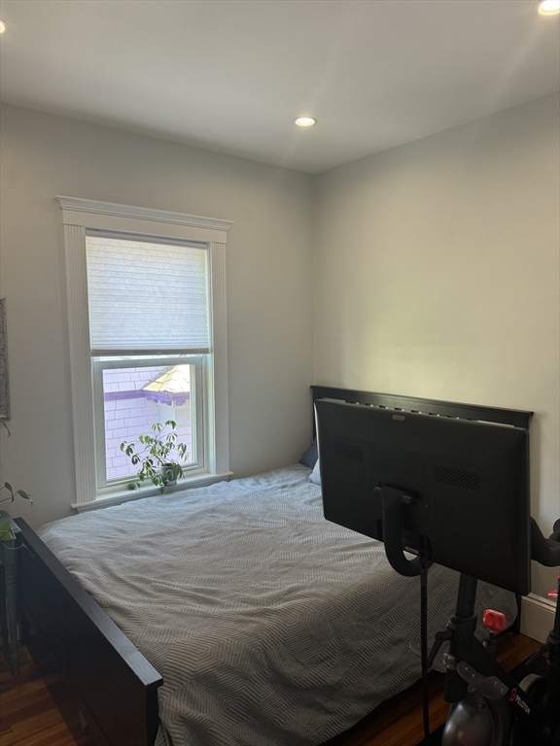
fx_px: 518
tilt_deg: -4.7
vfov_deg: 71.6
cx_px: 280
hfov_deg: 56.8
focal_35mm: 24
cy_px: 373
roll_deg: +1.0
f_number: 1.78
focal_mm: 6.76
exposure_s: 1/60
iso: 160
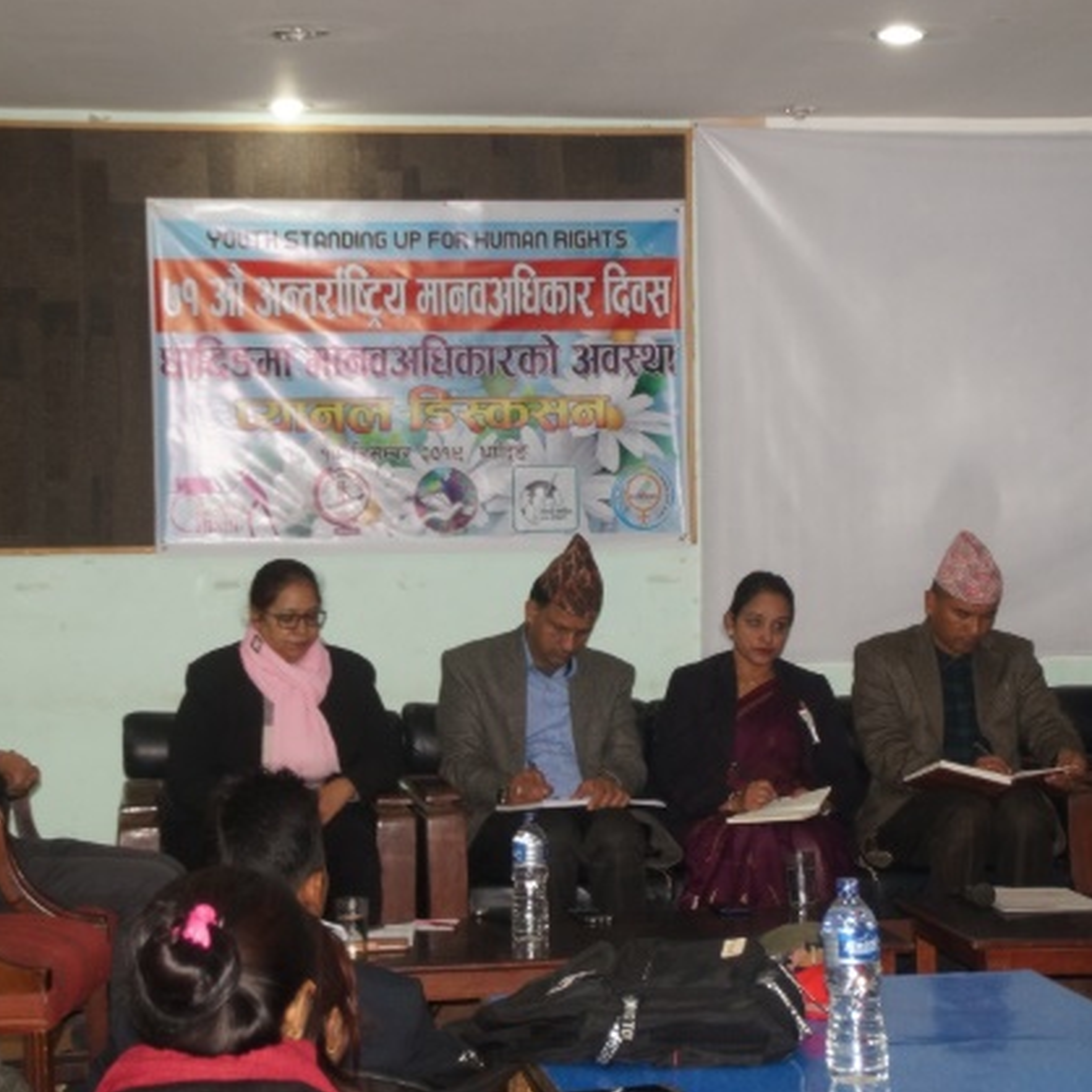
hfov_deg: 22.2
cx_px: 656
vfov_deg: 22.2
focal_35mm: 78
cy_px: 539
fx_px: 2784
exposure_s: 1/80
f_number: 4.5
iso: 800
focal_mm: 40
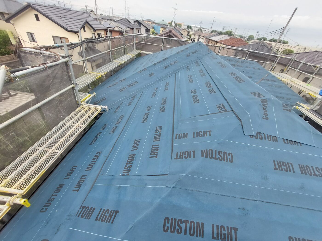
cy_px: 120
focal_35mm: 13
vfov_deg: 89.9
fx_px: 121
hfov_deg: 106.2
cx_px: 161
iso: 50
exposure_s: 1/226
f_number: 2.2
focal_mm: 1.74
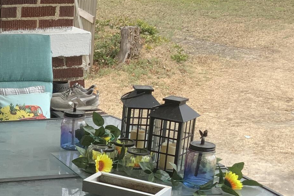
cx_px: -19
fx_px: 808
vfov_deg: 13.7
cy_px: 172
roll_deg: -1.3
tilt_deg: -15.2
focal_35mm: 99
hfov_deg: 19.8
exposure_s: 1/122
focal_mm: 3
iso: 16
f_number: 1.8
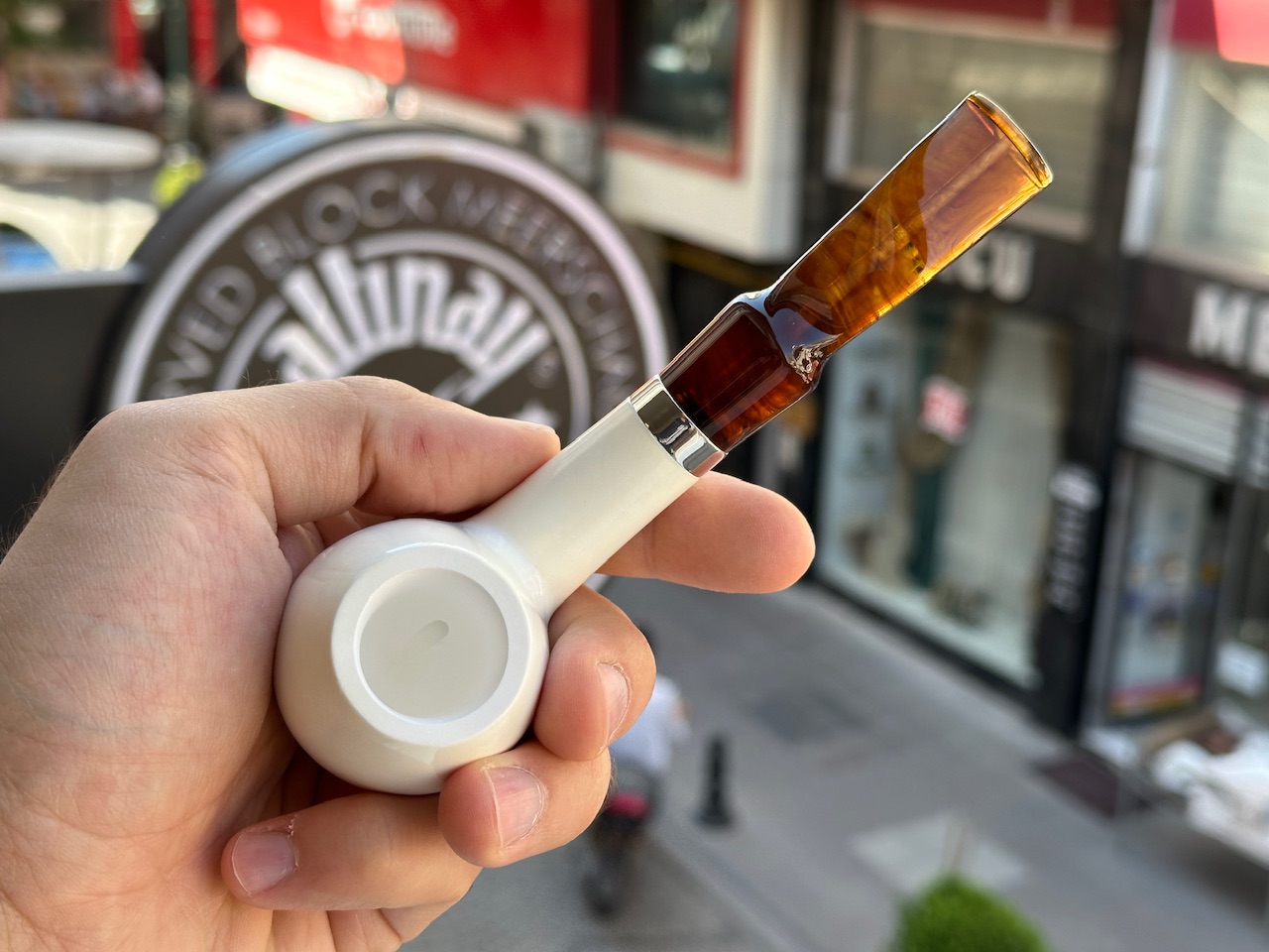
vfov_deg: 30.3
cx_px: 634
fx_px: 1760
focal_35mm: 48
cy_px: 476
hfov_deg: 39.7
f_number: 1.78
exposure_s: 1/439
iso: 64
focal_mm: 6.86
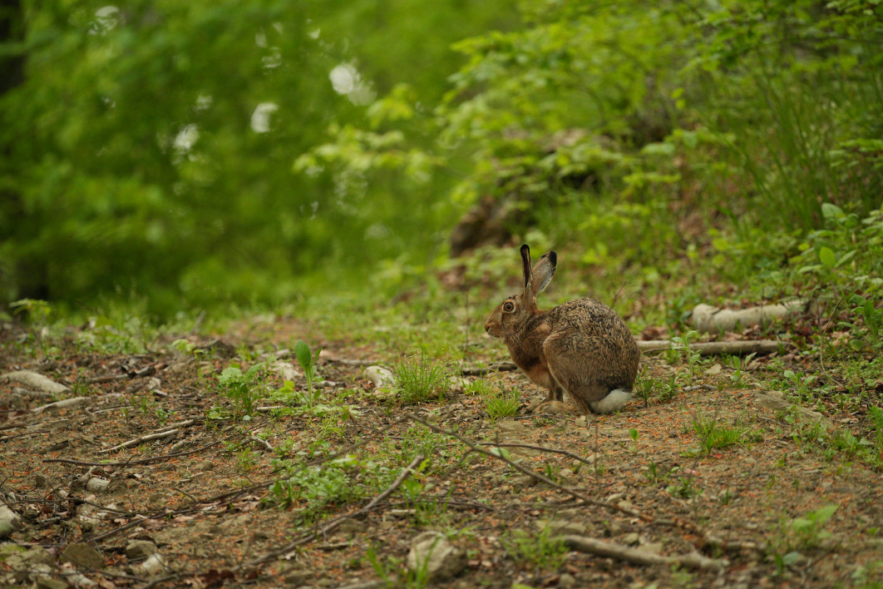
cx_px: 442
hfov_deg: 4.1
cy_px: 294
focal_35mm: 500
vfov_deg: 2.7
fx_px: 12263
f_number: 5.6
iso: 3200
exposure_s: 1/250
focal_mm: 500
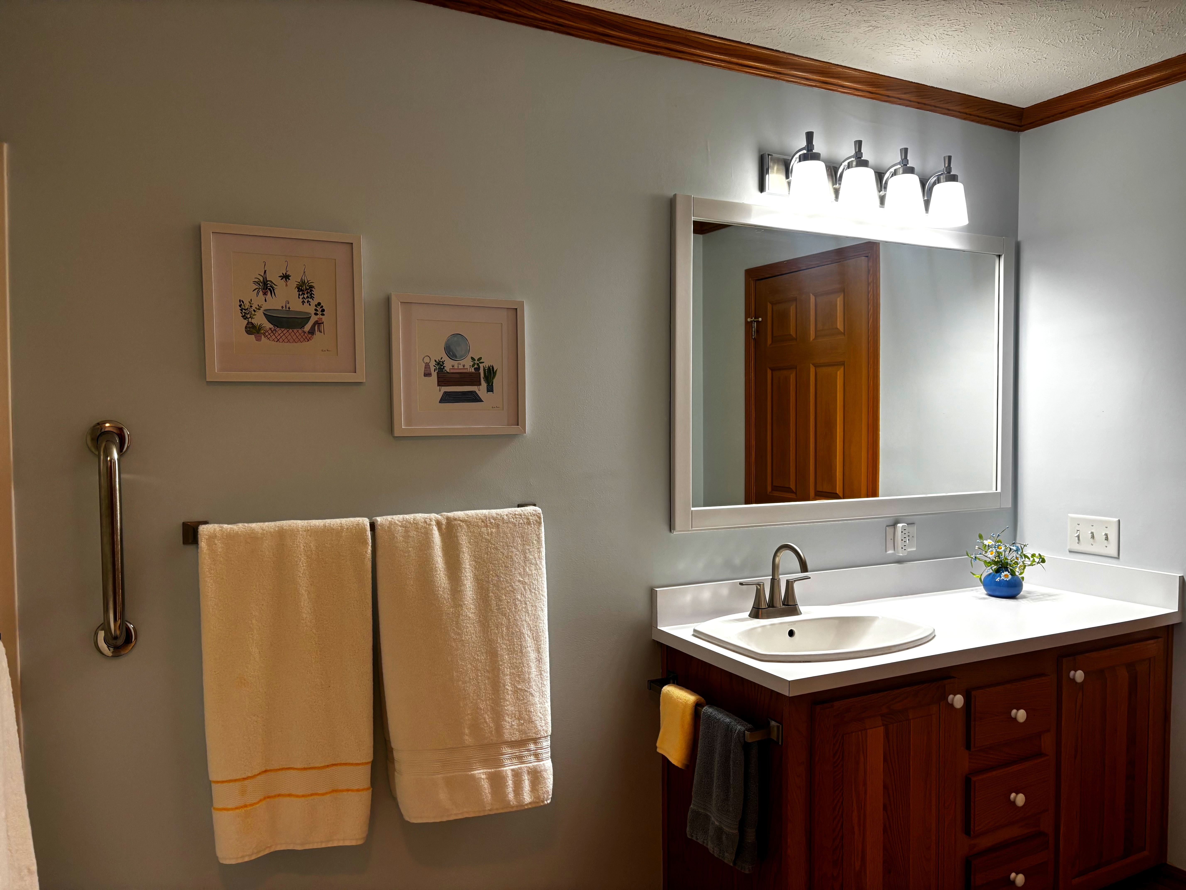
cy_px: 445
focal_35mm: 26
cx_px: 593
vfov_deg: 53.1
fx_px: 891
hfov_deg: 67.3
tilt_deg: -2.5
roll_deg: +0.7
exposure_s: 1/120
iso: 100
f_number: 1.6
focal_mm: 5.96
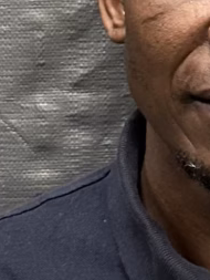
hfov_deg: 14.8
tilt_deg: -9.5
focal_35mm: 97
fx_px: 784
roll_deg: -1.5
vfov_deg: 20.2
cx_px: 252
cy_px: 159
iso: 1000
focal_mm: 6.86
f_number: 1.78
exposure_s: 1/57
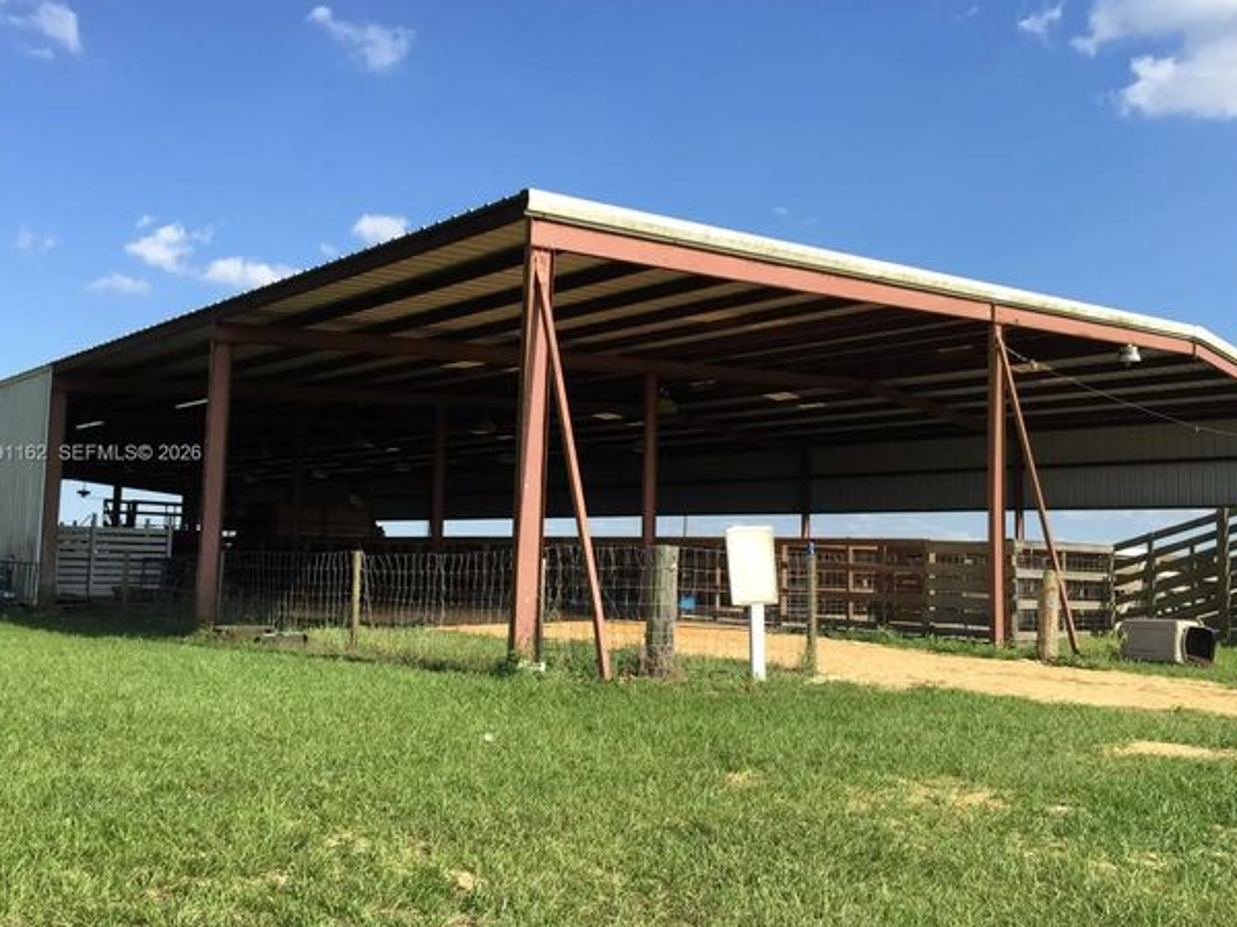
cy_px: 454
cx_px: 605
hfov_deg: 58.4
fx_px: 1108
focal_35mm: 31
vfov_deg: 45.4
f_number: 2.2
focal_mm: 4.15
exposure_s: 1/1130
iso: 32
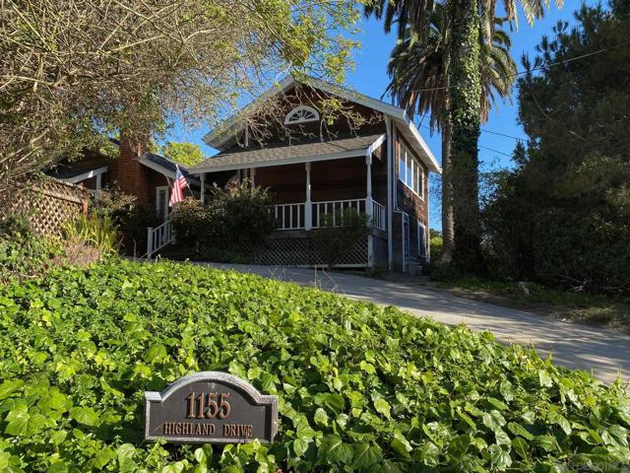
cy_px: 236
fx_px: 473
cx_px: 315
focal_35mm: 26
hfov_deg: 67.3
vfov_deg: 53.1
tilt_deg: +5.8
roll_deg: -0.4
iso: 32
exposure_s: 1/767
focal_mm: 4.25
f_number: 1.8
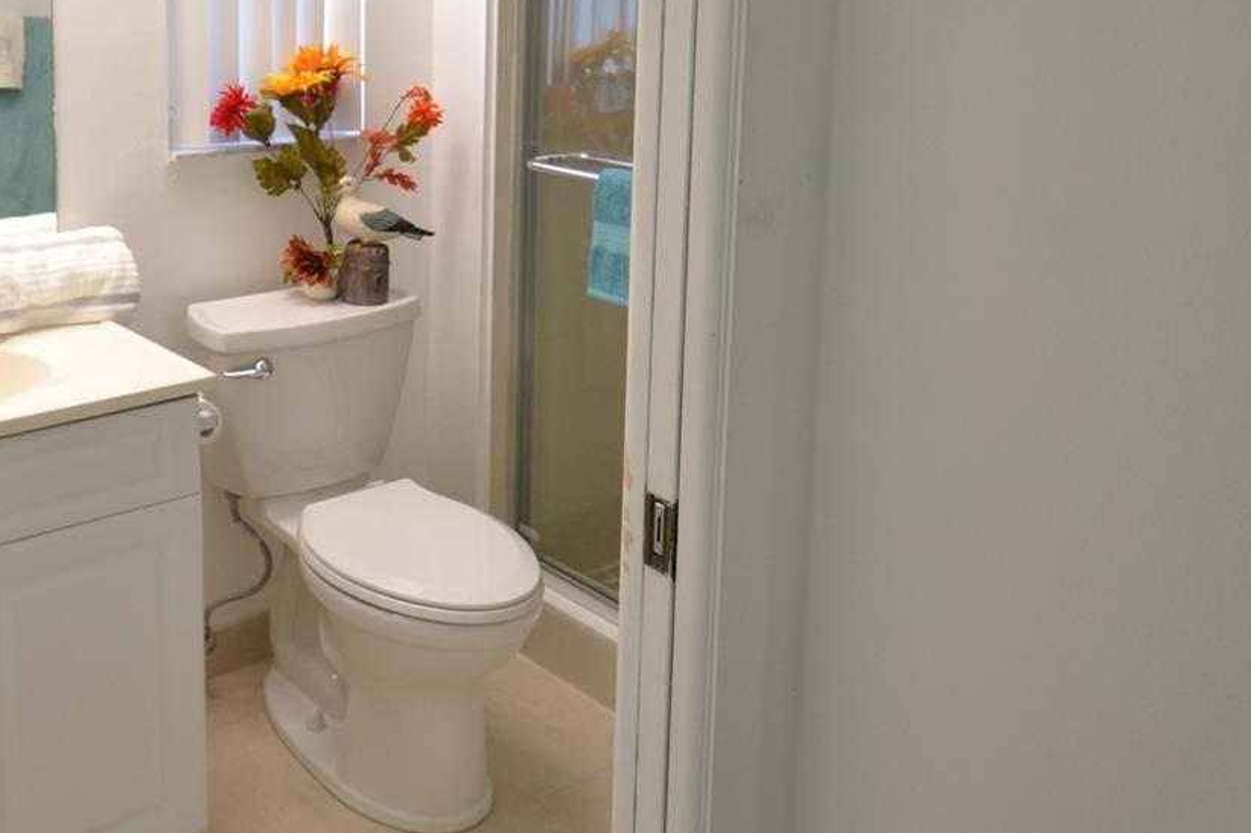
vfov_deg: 33.8
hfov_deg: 49.3
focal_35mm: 38
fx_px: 1319
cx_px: 362
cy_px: 145
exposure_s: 1/80
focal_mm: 13
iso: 400
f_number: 4.5
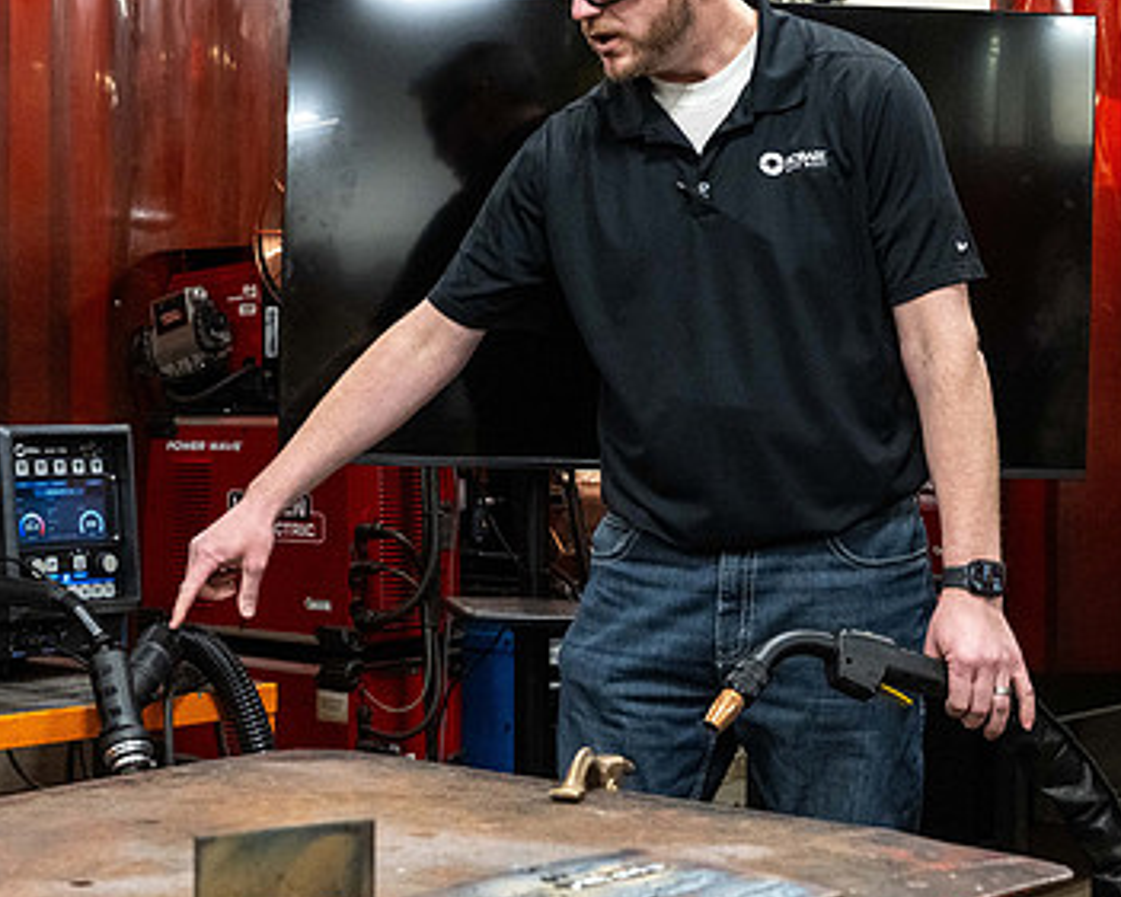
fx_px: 2058
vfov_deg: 24.6
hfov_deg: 30.2
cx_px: 351
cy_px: 407
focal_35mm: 62
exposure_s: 1/200
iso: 4000
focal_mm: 40
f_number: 7.1
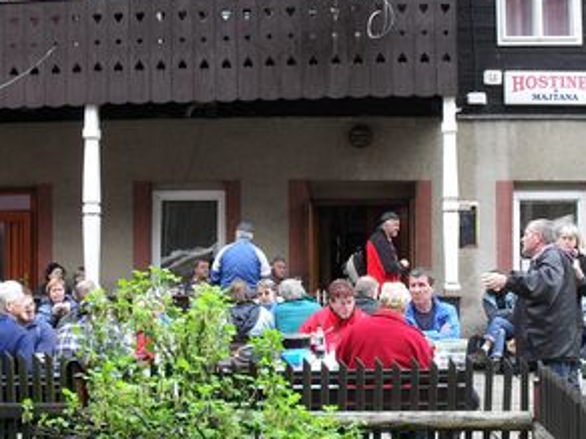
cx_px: 321
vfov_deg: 26.9
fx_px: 914
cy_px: 279
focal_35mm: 54
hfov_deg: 35.5
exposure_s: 1/125
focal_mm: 6.3
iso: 100
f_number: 3.2
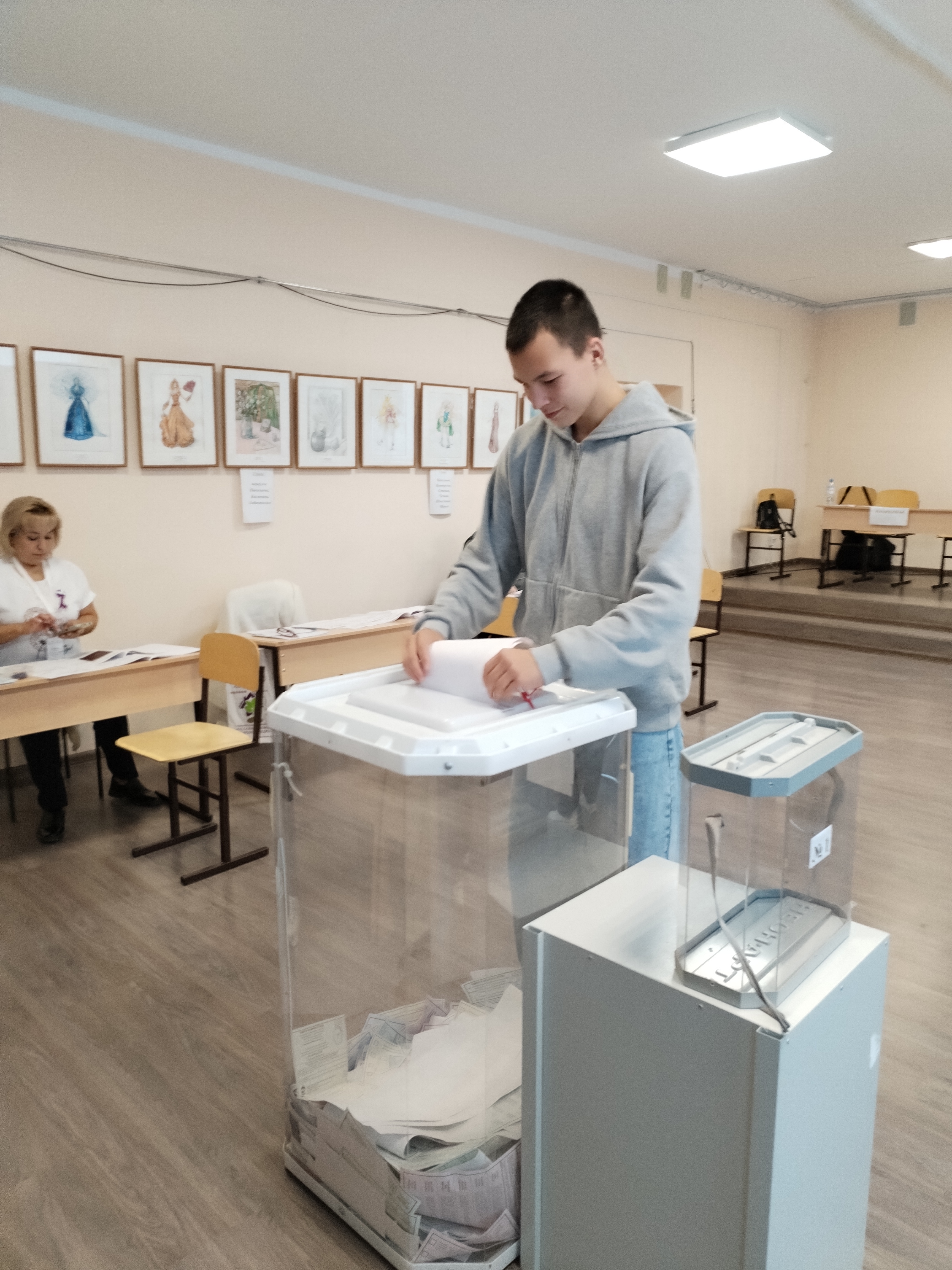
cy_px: 635
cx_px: 476
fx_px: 953
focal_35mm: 26
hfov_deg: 53.1
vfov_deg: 67.3
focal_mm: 4.75
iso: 523
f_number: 1.8
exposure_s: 1/30
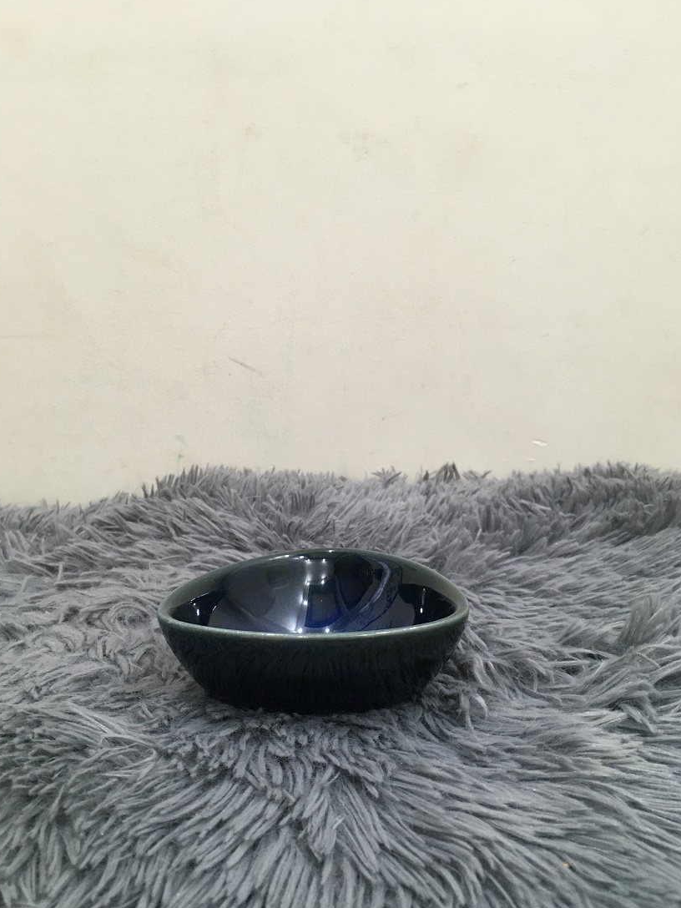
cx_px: 324
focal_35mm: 32
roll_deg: +0.4
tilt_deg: -14.4
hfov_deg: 44.1
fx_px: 839
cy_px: 496
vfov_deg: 56.7
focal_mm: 4.15
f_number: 2.2
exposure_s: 1/33
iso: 125
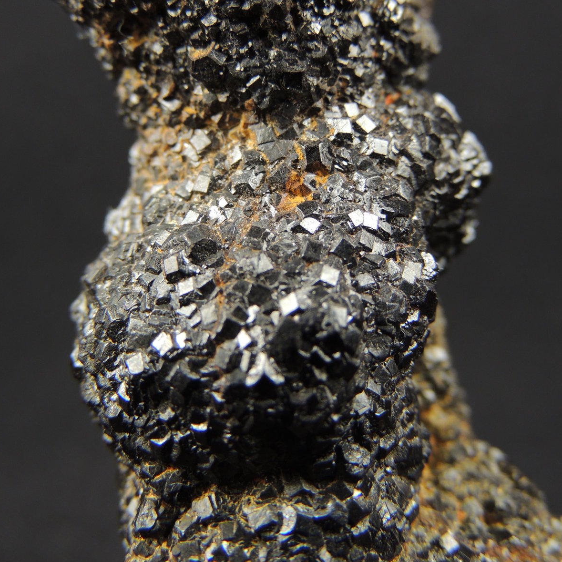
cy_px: 227
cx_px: 280
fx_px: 882
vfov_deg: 35.2
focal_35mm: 48
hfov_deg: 35.4
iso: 100
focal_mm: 7.1
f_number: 3.3
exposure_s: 1/80
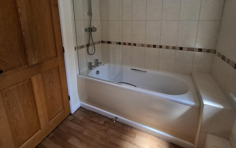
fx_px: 103
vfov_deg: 69.0
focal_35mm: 16
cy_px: 48
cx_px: 123
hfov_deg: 97.8
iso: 40
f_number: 2.2
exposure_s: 1/142
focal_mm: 1.74
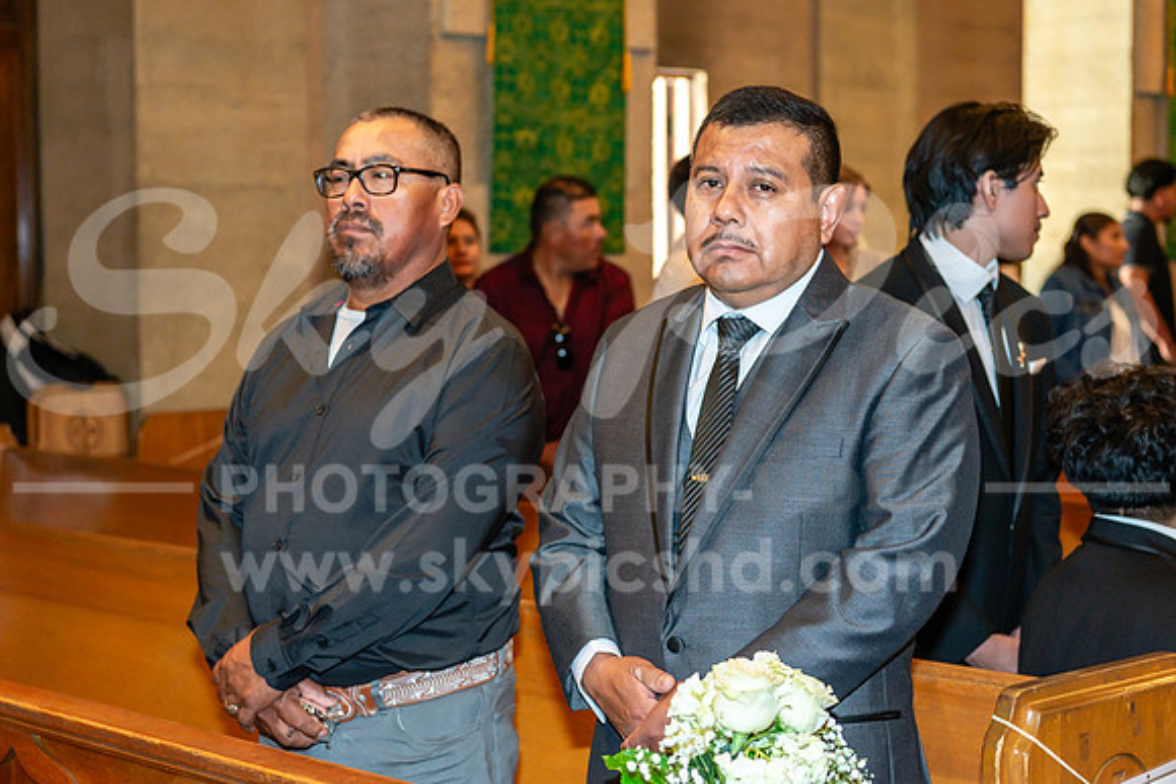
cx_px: 623
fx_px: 2185
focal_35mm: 67
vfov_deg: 20.4
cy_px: 378
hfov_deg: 30.1
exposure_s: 1/125
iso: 800
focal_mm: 62
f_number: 4.5
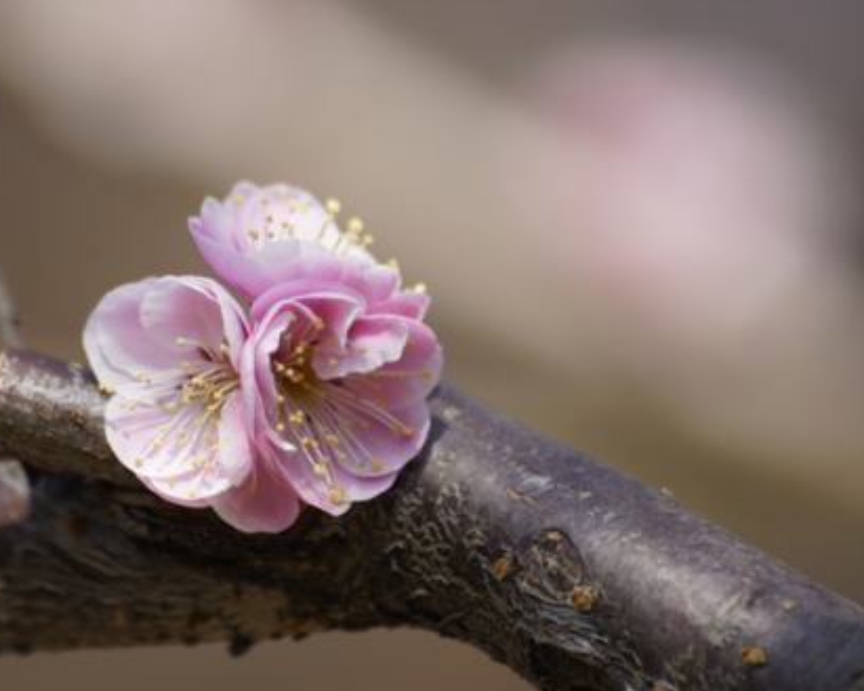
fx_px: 12072
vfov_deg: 3.3
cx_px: 263
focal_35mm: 472
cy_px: 312
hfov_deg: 4.1
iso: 200
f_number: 5.6
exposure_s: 1/640
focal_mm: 230
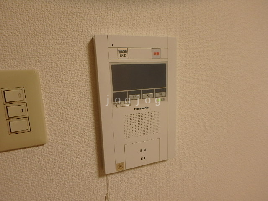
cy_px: 100
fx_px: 163
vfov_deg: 63.4
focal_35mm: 21
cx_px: 134
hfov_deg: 79.0
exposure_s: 1/50
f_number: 3.5
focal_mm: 3.7
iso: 200
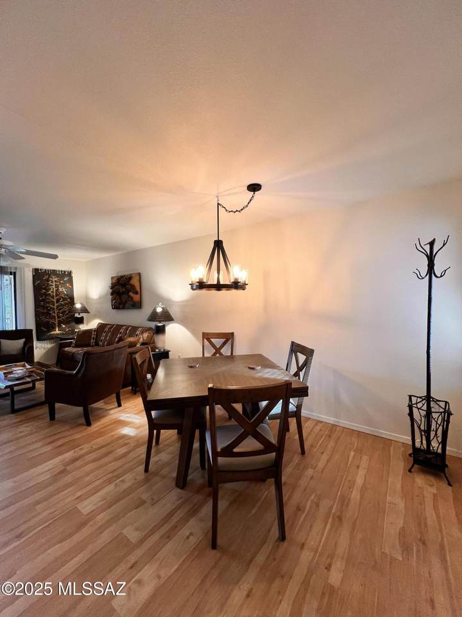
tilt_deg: -0.8
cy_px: 308
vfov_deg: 106.2
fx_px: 231
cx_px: 231
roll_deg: +0.0
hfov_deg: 89.9
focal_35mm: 13
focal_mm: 1.57
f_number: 1.8
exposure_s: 1/60
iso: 200
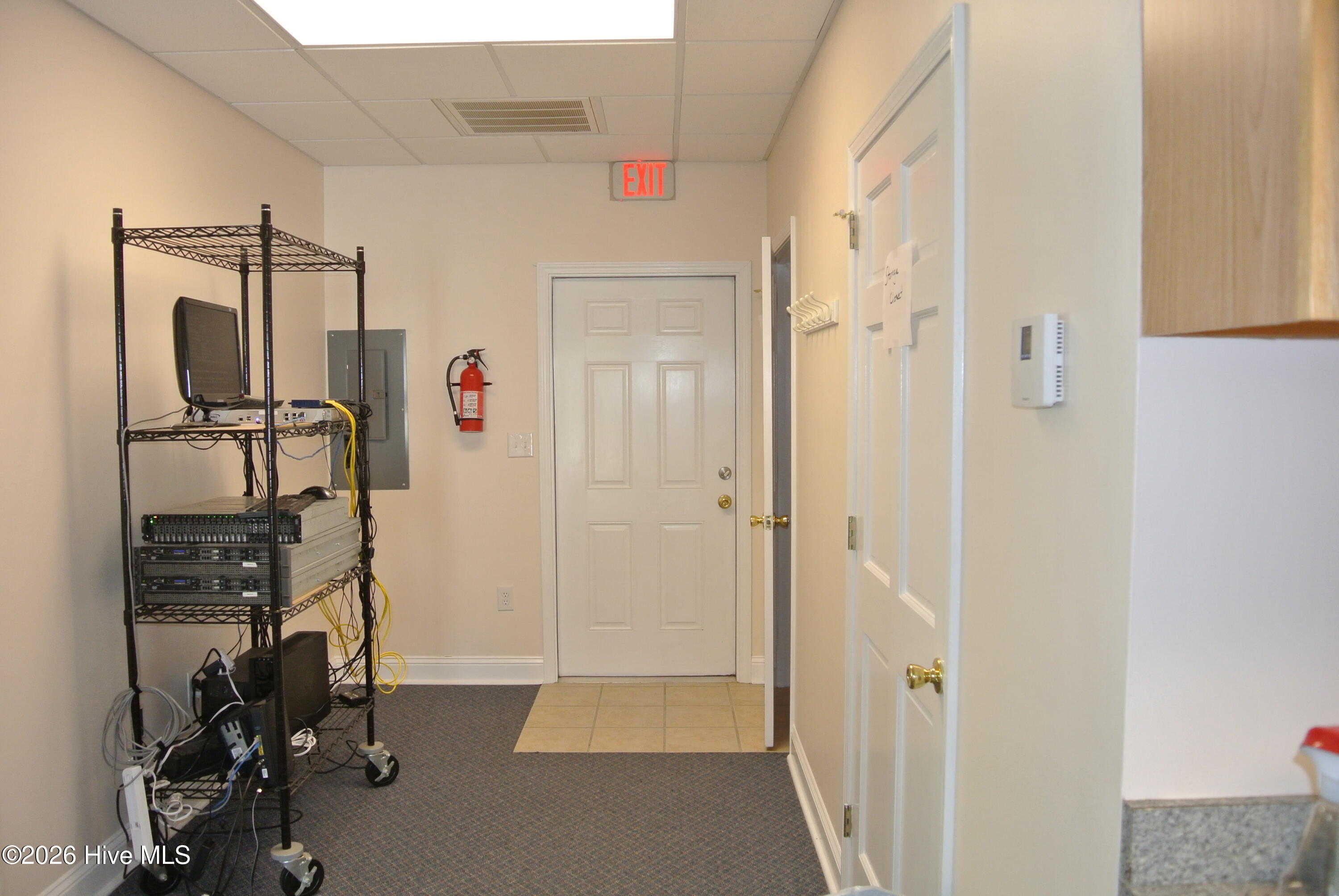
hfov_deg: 67.3
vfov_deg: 48.0
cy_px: 448
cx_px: 670
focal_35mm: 27
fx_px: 1005
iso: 500
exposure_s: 1/60
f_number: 3.5
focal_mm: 10
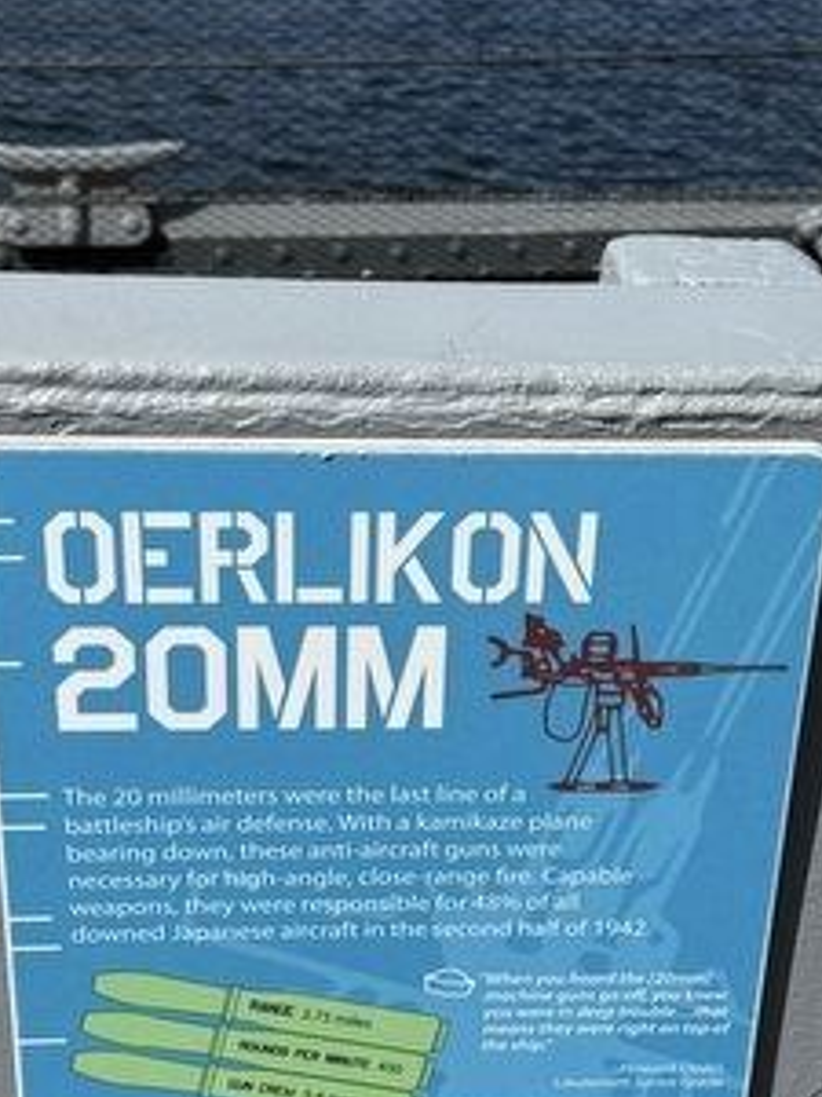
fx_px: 2026
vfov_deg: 30.1
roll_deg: -1.0
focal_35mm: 64
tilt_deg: -29.3
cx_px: 427
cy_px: 713
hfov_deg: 22.9
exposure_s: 1/7353
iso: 80
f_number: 1.78
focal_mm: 6.76
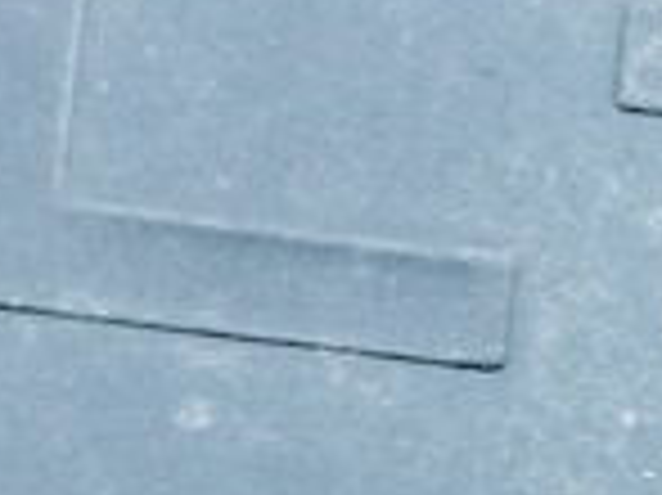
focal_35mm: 313
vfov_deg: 4.7
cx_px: 865
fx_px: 5981
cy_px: 729
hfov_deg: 6.3
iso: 400
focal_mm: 5.31
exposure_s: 1/33
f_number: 1.7
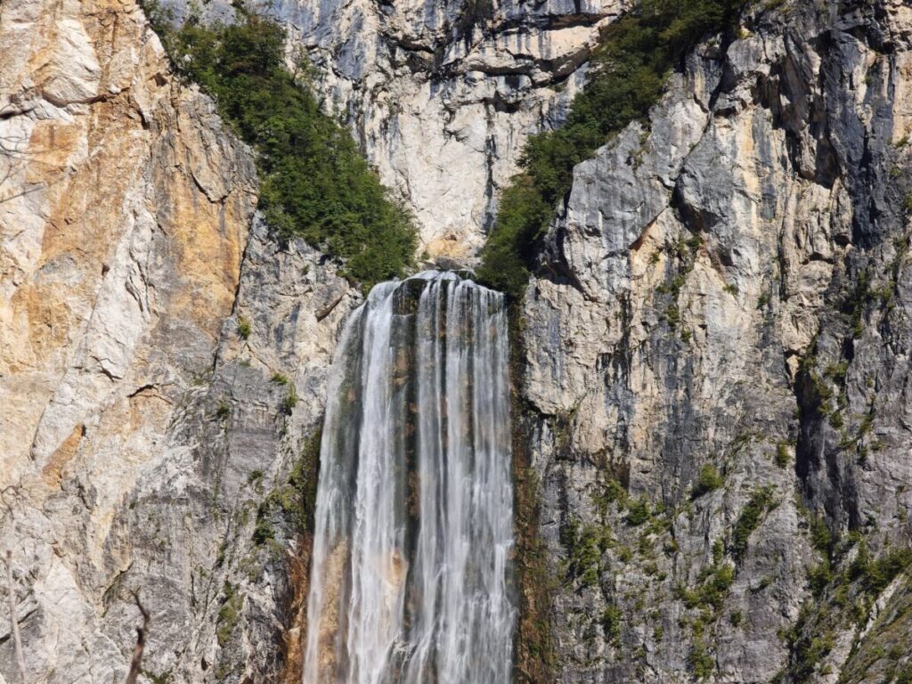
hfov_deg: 16.4
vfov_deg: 12.3
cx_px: 456
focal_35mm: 120
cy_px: 342
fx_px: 3162
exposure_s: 1/1672
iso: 50
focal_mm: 19.4
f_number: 2.5
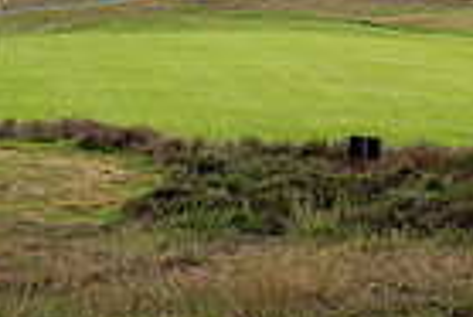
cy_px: -312
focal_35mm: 115
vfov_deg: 10.9
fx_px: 1513
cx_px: 378
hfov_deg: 17.6
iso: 100
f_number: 5.6
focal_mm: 27.5
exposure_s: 1/800
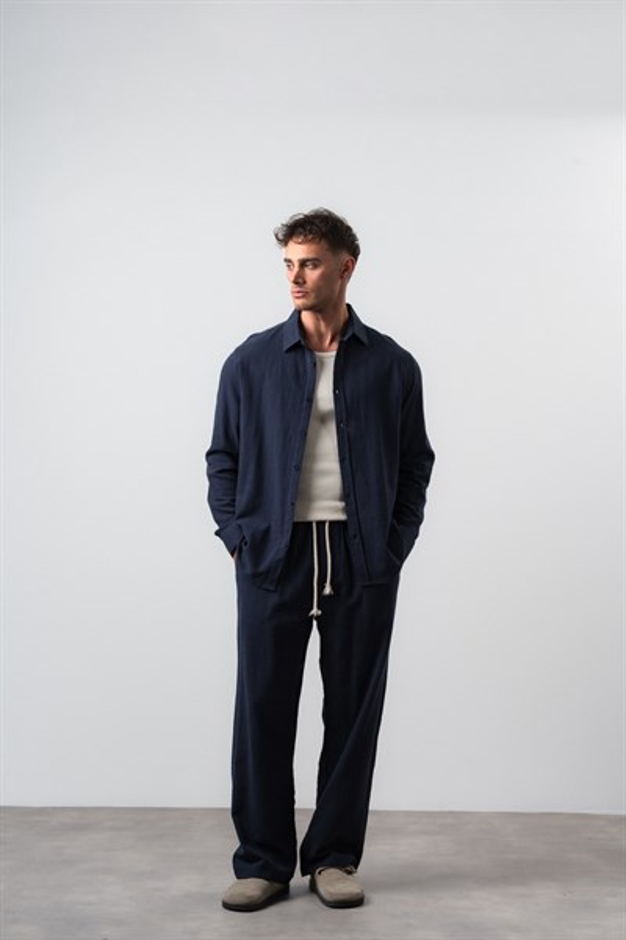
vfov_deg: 29.8
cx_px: 313
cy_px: 470
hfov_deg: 20.1
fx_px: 1763
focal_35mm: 68
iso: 100
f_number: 10
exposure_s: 1/125
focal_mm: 67.6
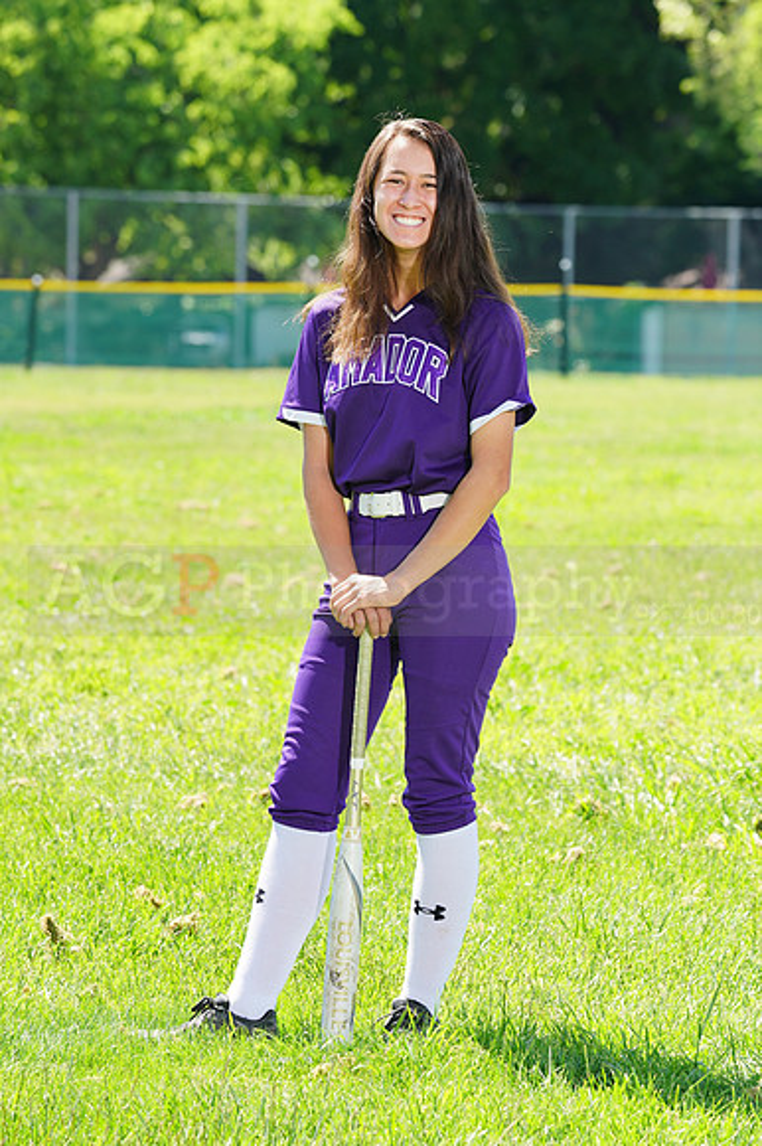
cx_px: 381
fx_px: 6357
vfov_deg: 10.3
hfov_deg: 6.9
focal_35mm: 200
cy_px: 573
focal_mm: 200
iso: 200
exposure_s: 1/160
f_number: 9
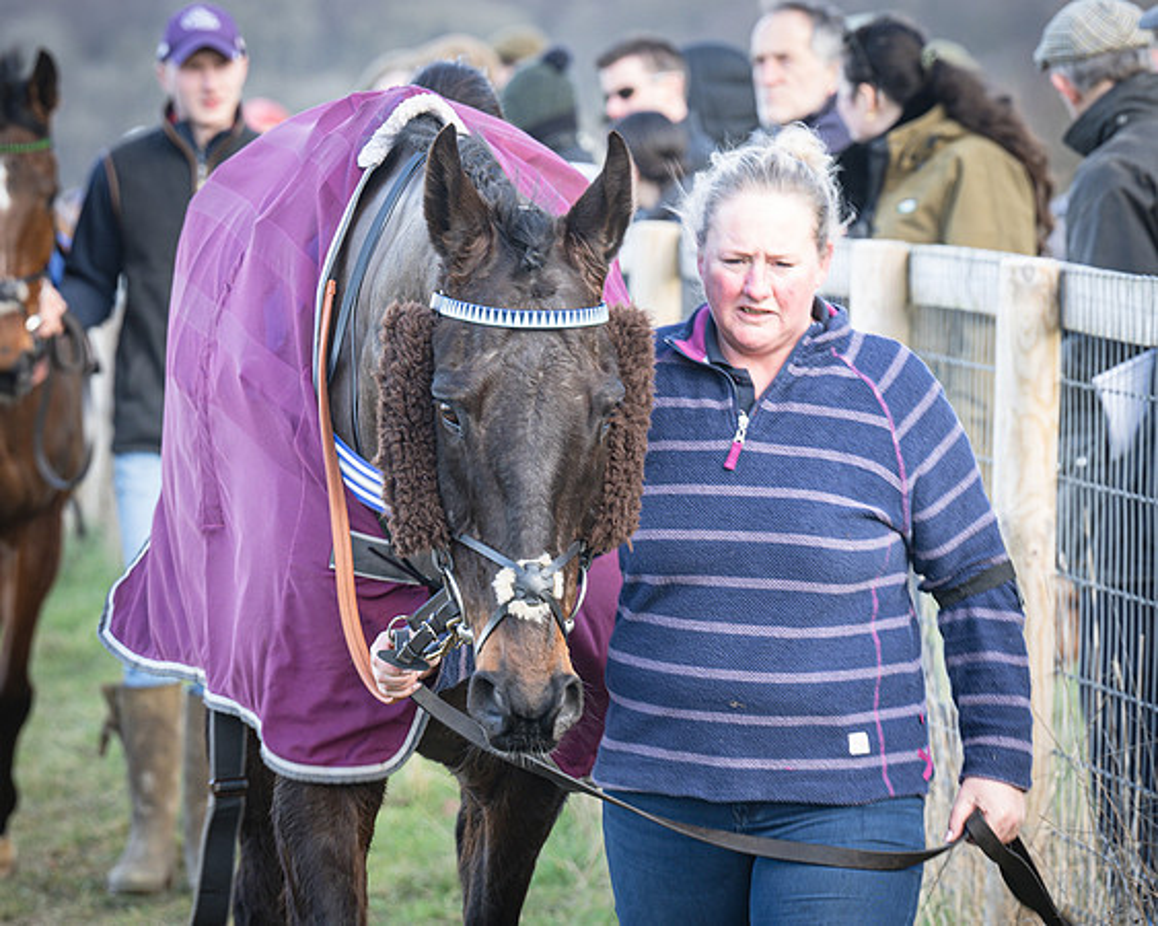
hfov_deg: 6.6
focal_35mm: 293
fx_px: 10037
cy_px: 374
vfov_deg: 5.3
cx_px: 793
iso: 200
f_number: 5
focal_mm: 140
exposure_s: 1/100
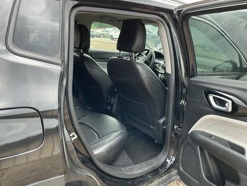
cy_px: 93
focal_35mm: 28
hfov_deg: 63.4
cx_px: 124
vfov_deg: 49.7
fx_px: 200
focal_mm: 3
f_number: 1.8
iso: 50
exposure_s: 1/122
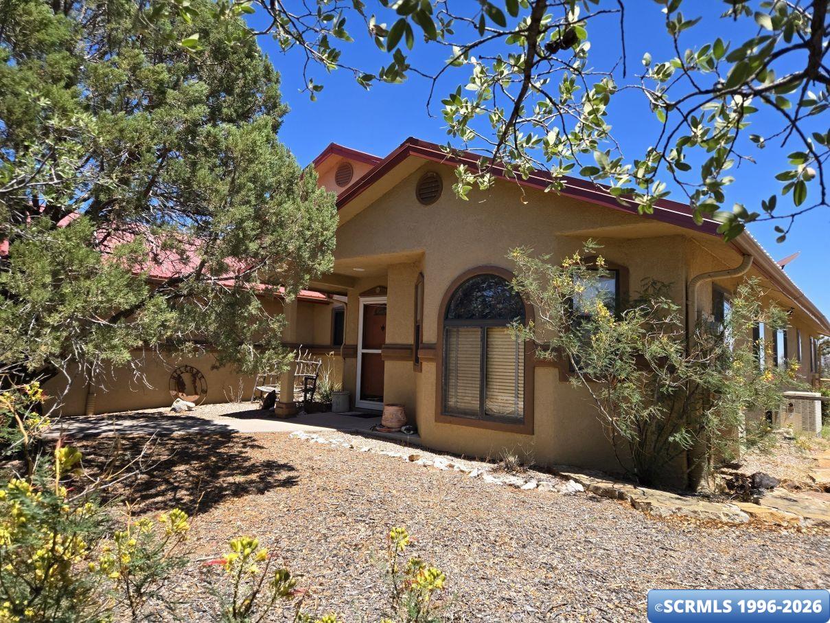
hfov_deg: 73.9
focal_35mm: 23
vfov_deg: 58.9
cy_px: 312
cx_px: 415
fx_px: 552
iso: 80
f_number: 1.8
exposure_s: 1/2913
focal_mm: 5.4
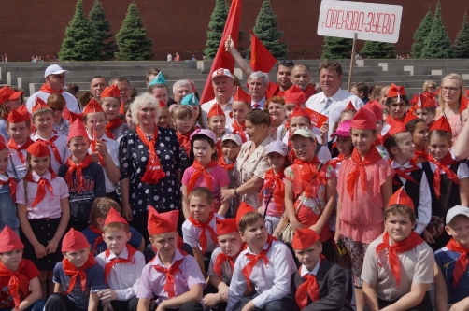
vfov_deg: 25.7
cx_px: 234
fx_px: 683
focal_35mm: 52
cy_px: 156
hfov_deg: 37.9
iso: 100
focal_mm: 35
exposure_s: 1/1000
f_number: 6.3
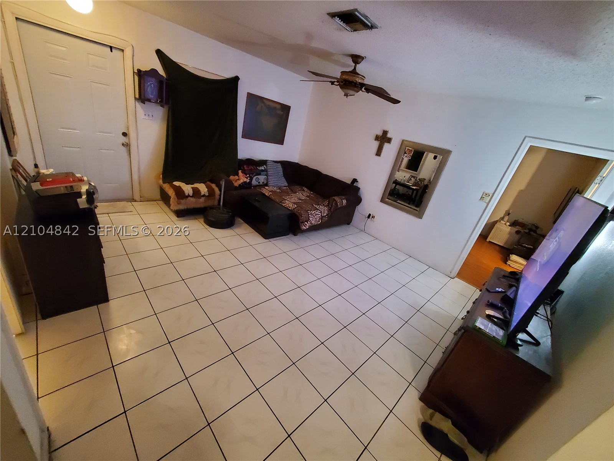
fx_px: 231
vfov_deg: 89.9
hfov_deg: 106.2
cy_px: 230
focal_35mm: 13
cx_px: 307
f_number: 2.2
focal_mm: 1.8
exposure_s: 1/20
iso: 800
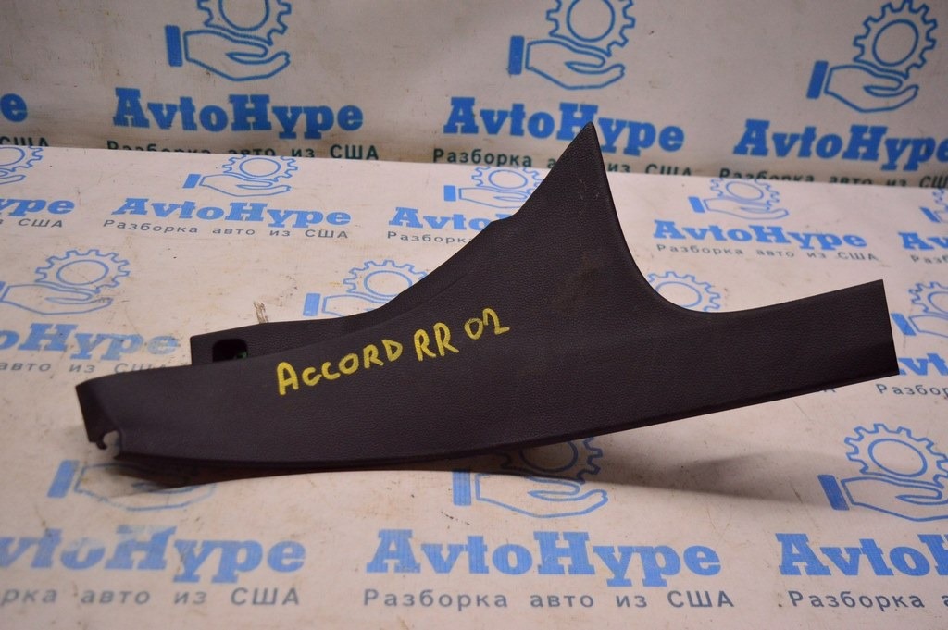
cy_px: 315
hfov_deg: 51.3
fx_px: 987
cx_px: 474
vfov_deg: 35.4
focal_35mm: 38
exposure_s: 1/400
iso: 1600
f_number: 4
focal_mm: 25
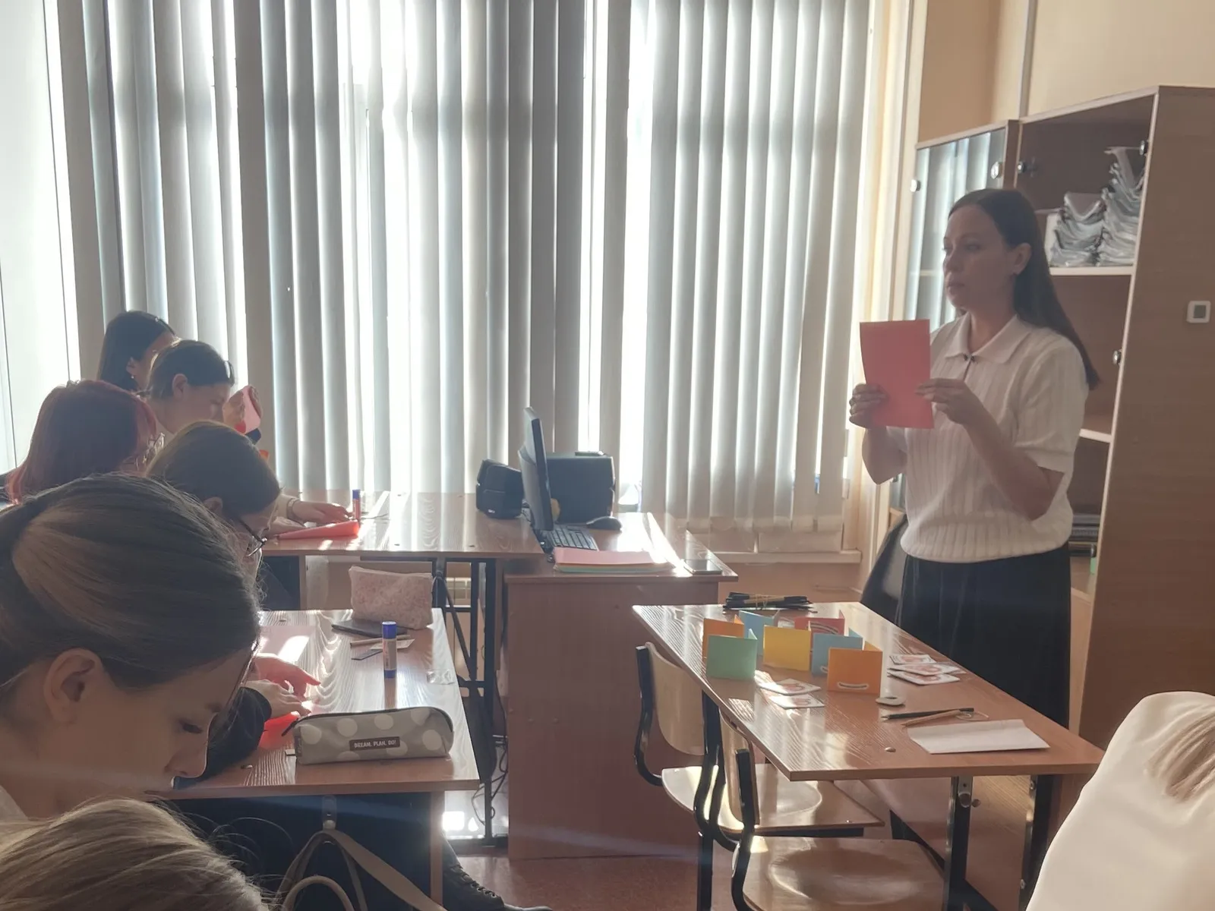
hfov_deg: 67.3
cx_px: 608
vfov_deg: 53.1
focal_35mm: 26
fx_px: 913
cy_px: 456
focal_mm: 4.25
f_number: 1.8
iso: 32
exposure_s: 1/121
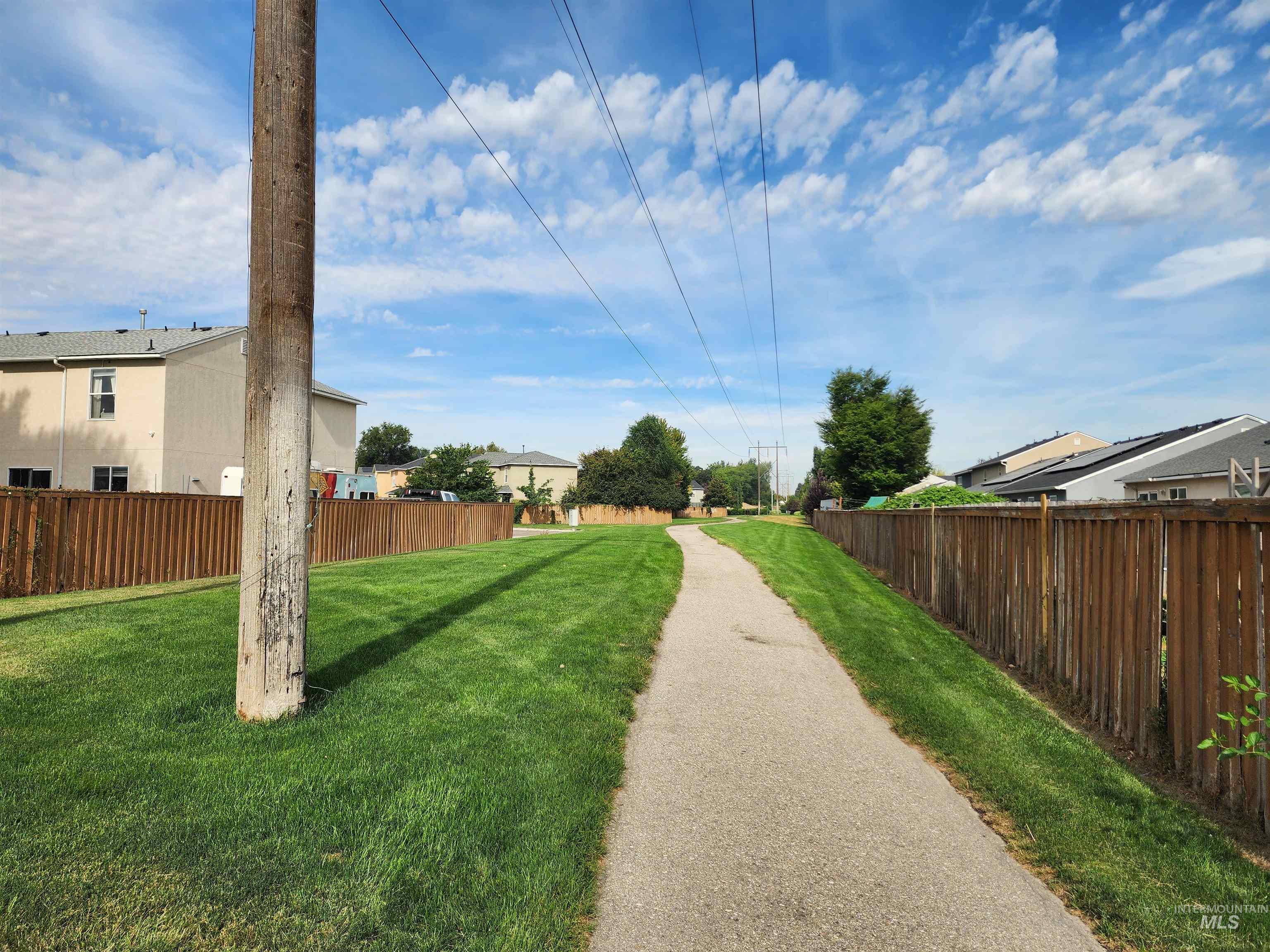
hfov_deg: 73.9
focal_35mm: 23
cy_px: 476
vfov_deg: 58.9
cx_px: 635
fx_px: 844
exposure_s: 1/1215
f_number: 1.8
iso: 12
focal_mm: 6.4
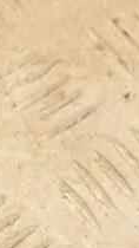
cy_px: 18
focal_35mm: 359
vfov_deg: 6.0
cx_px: 327
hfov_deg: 3.3
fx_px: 2354
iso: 800
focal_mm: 80
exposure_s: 1/200
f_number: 6.3
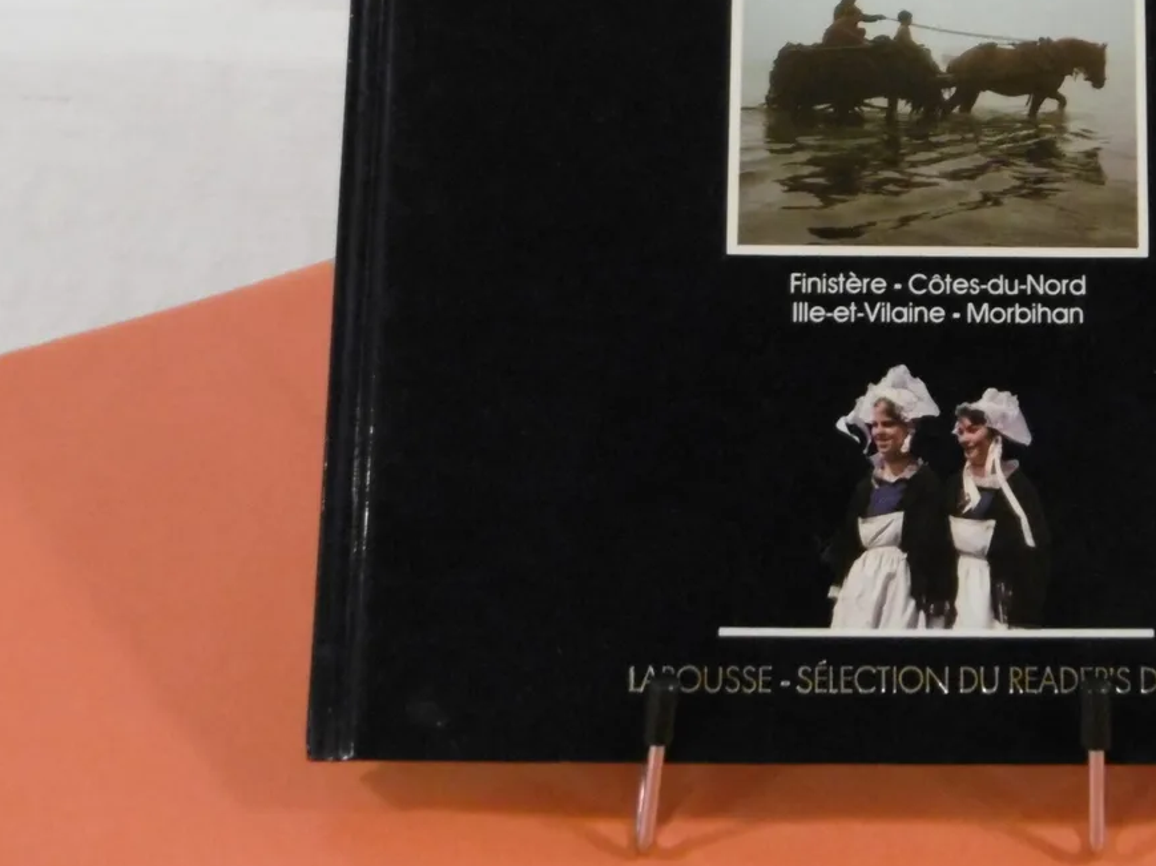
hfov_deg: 27.2
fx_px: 2337
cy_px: 109
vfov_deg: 20.6
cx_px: 934
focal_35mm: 70
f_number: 3.7
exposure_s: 1/30
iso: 400
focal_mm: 6.8
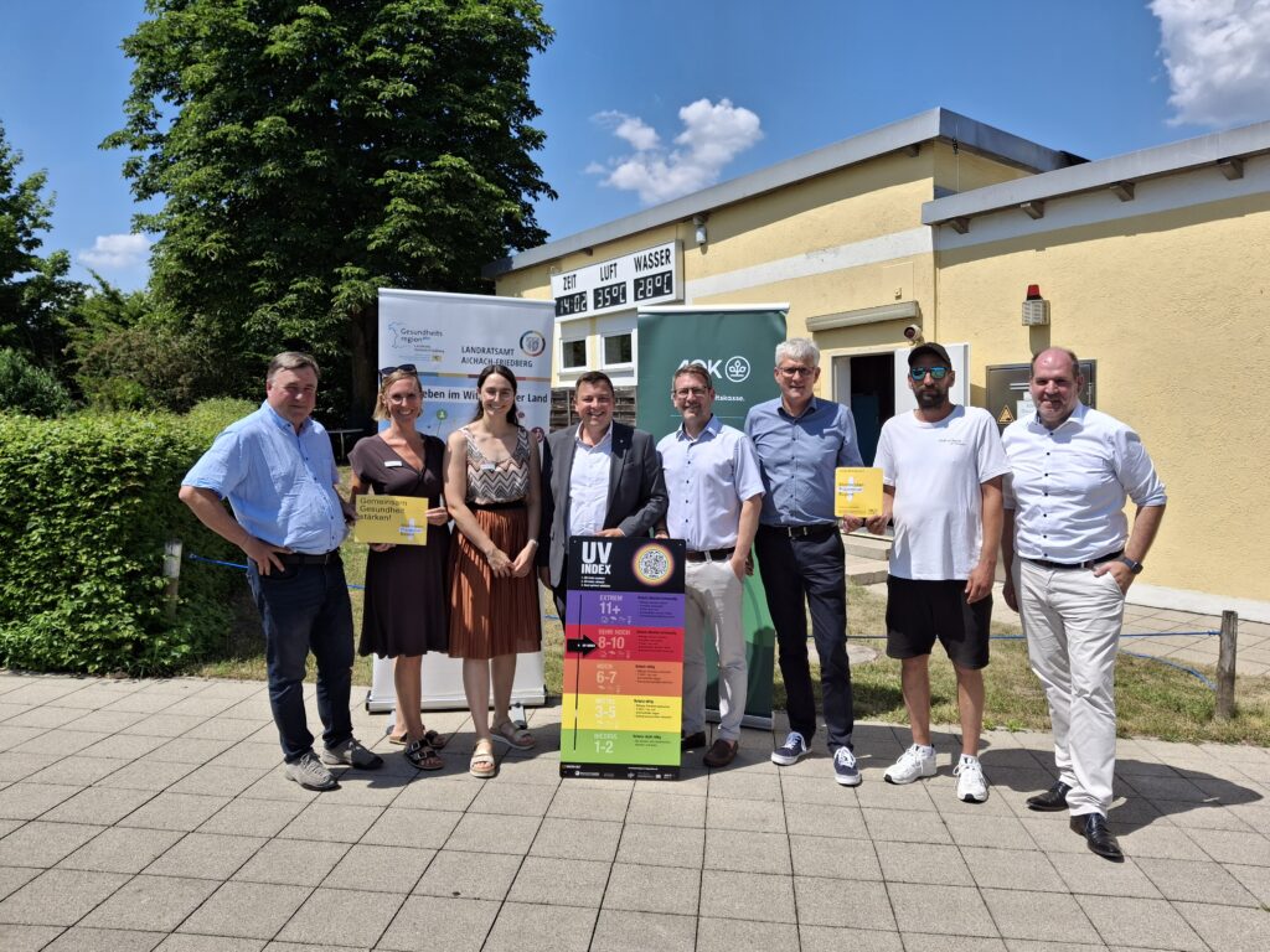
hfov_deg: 69.4
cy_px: 476
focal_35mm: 25
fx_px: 917
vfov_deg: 54.9
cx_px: 635
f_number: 1.8
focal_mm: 4.69
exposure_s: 1/1686
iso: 25
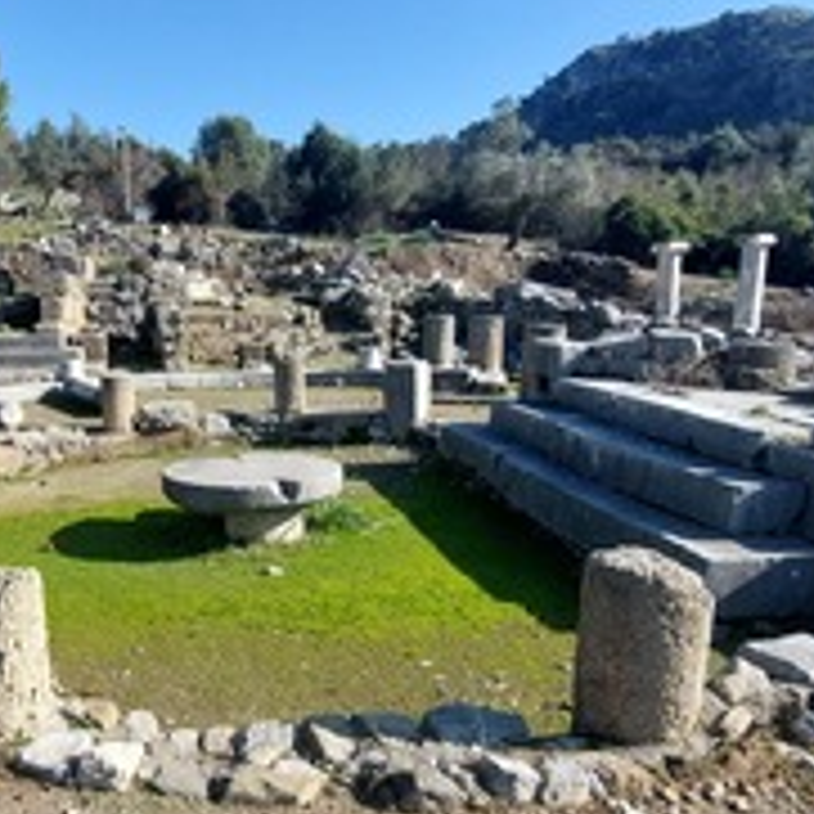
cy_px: 454
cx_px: 216
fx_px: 745
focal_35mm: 28
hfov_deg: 54.9
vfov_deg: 57.2
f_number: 2.2
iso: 50
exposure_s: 1/1243
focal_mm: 1.74
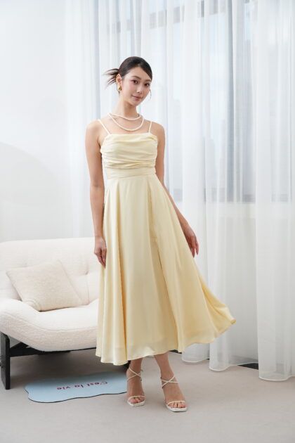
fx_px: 578
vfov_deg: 41.9
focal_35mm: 47
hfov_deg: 28.6
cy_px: 222
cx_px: 148
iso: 400
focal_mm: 47
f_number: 5
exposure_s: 1/200
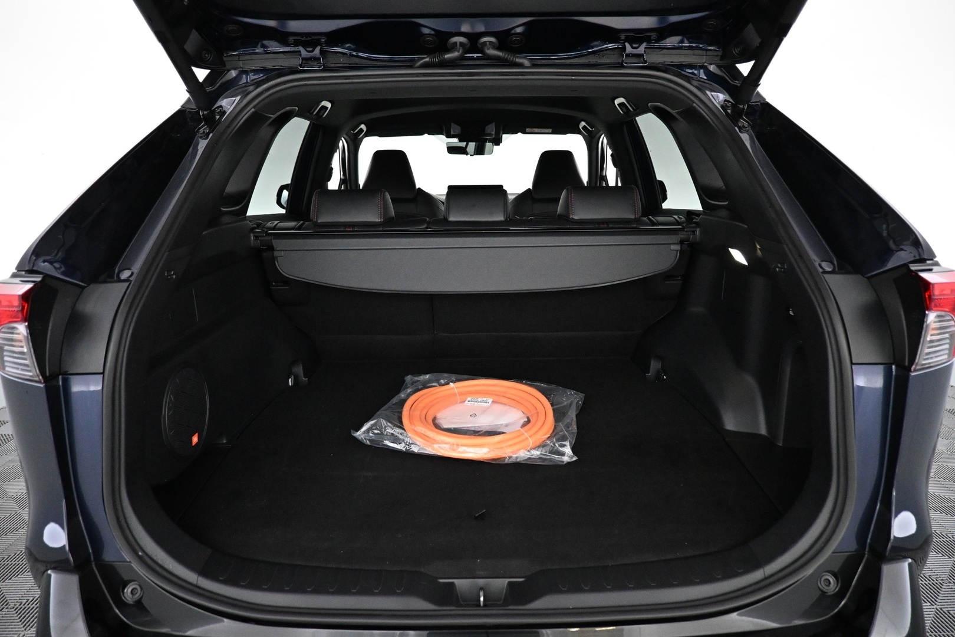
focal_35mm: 24
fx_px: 637
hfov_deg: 73.7
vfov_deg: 53.1
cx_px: 478
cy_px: 318
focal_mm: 16
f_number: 3.5
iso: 4000
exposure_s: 1/100
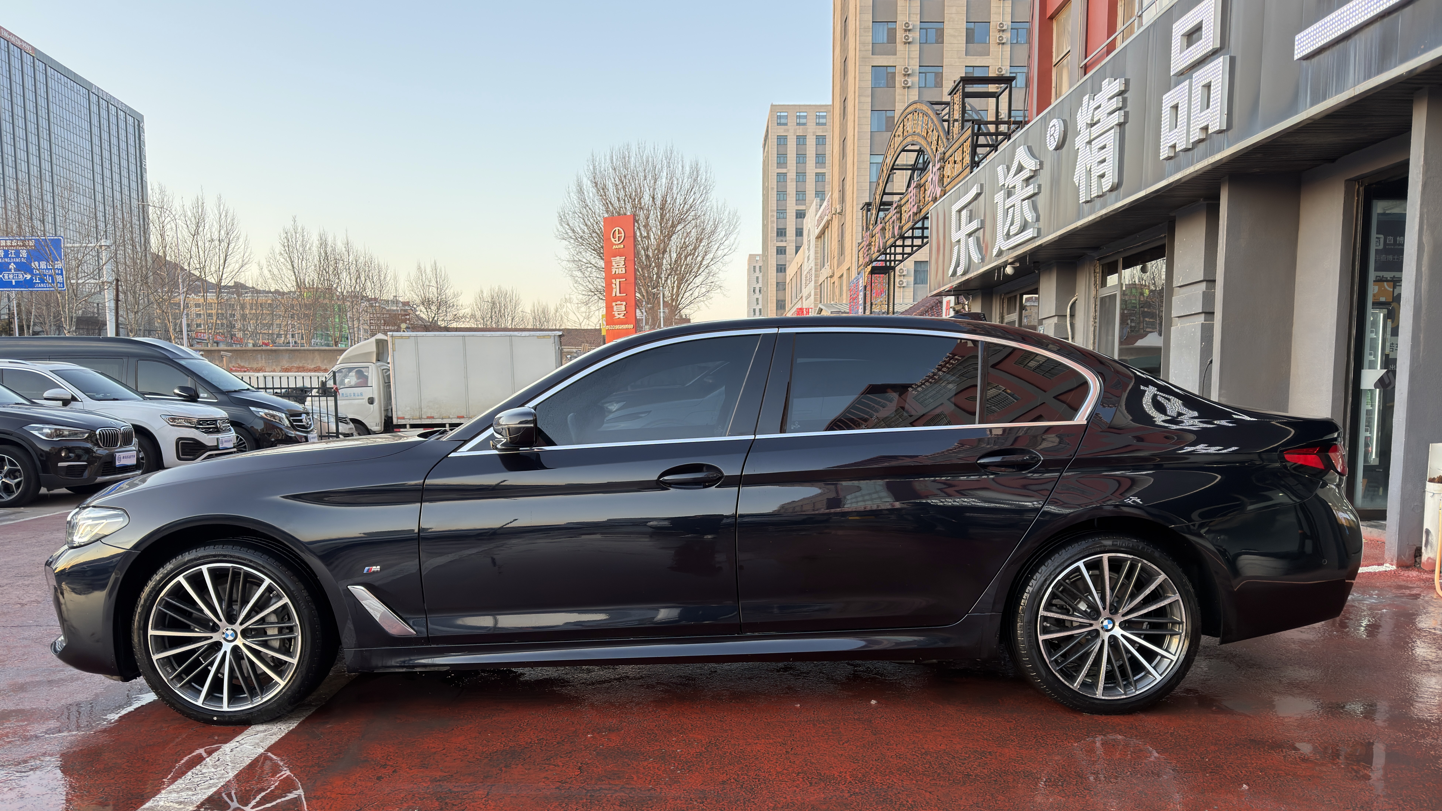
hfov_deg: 69.9
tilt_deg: -4.8
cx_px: 727
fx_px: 1032
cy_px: 496
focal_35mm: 27
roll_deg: +1.7
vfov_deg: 42.6
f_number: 1.78
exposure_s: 1/195
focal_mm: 6.76
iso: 100
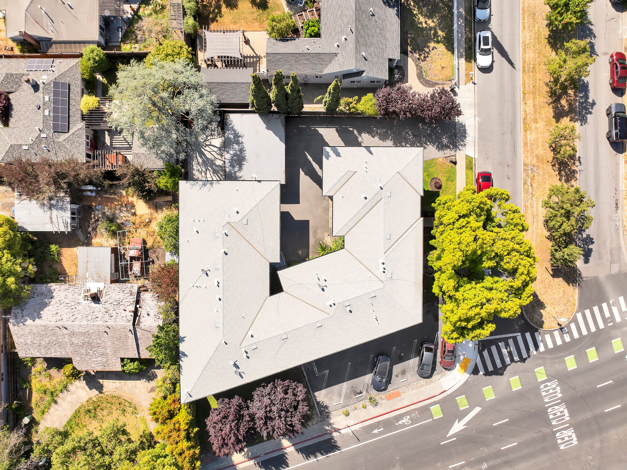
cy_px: 235
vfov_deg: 56.8
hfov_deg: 71.6
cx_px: 314
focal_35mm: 24
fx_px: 434
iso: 110
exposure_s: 1/1250
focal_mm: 12.29
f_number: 2.8
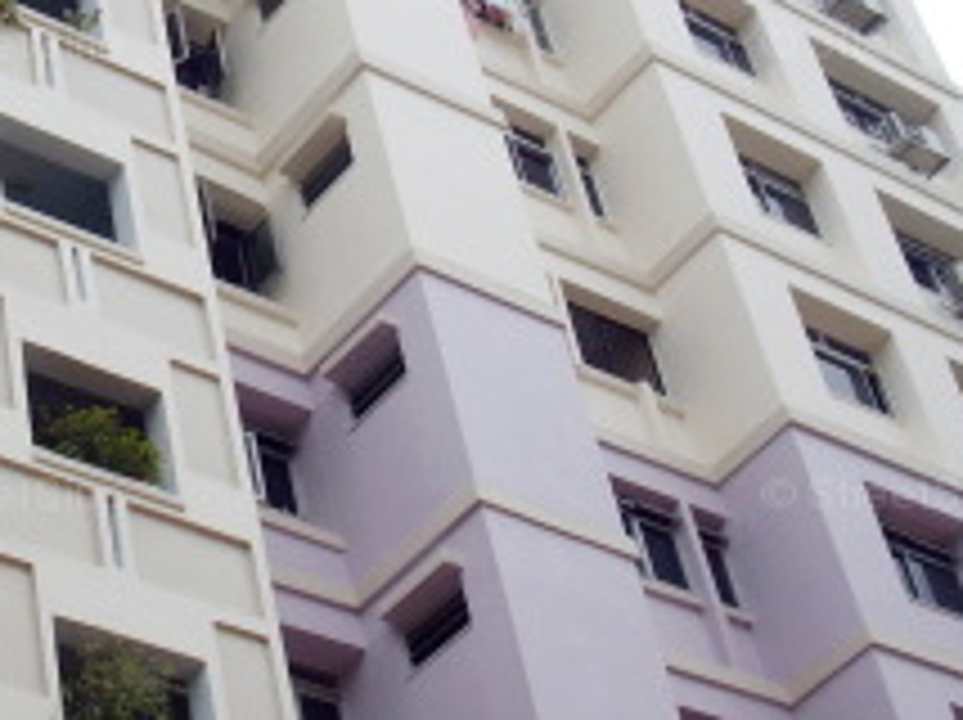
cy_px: 50
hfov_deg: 20.5
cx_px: 198
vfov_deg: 15.3
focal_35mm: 95
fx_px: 2640
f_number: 2.8
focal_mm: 6.2
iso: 80
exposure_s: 1/500
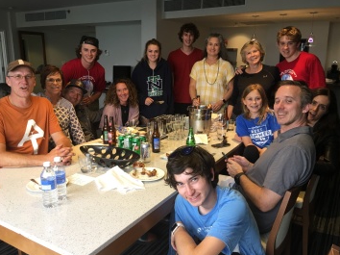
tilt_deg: -11.0
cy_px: 128
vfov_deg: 46.7
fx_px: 294
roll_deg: -0.7
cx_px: 166
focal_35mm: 30
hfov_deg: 60.0
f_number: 2.2
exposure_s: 1/15
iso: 40
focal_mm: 4.15
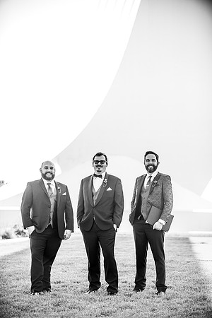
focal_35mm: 102
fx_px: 901
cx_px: 106
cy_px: 159
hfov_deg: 13.4
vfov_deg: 20.0
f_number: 2.8
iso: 400
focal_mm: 102
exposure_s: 1/1600
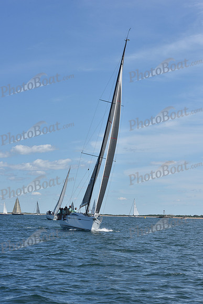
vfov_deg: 22.1
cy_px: 152
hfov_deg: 14.9
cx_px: 102
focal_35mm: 92
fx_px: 778
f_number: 11
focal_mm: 92
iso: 250
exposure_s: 1/800
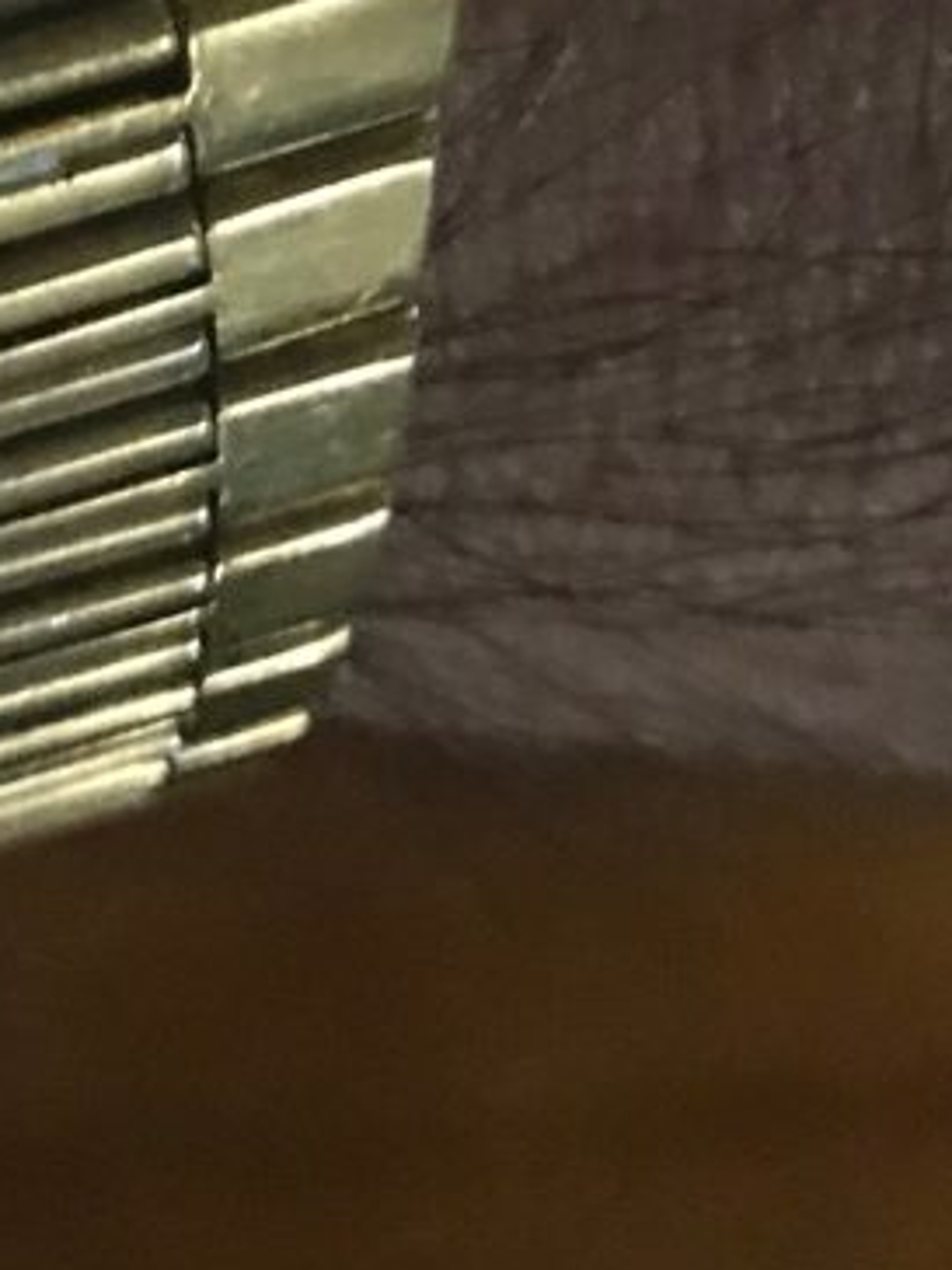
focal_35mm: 123
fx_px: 4510
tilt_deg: -78.1
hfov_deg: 12.0
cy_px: -984
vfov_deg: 14.2
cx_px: 213
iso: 100
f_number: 1.8
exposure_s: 1/5
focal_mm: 3.99
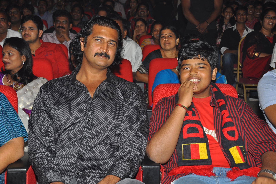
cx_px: 138
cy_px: 92
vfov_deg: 22.6
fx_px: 459
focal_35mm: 60
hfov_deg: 33.4
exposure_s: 1/125
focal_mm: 40
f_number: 7.1
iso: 320
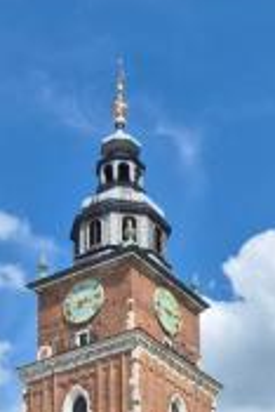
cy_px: 457
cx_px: 150
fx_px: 938
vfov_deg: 23.2
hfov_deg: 16.7
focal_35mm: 82
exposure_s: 1/2024
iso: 25
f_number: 1.8
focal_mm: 5.4
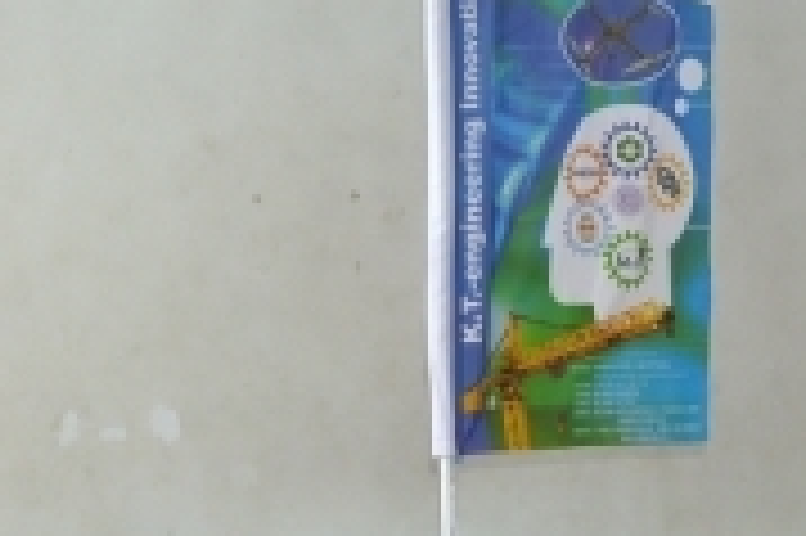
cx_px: -495
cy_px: -300
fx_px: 2796
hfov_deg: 14.9
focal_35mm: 125
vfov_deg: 10.5
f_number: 5.6
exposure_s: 1/60
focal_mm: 35
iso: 500
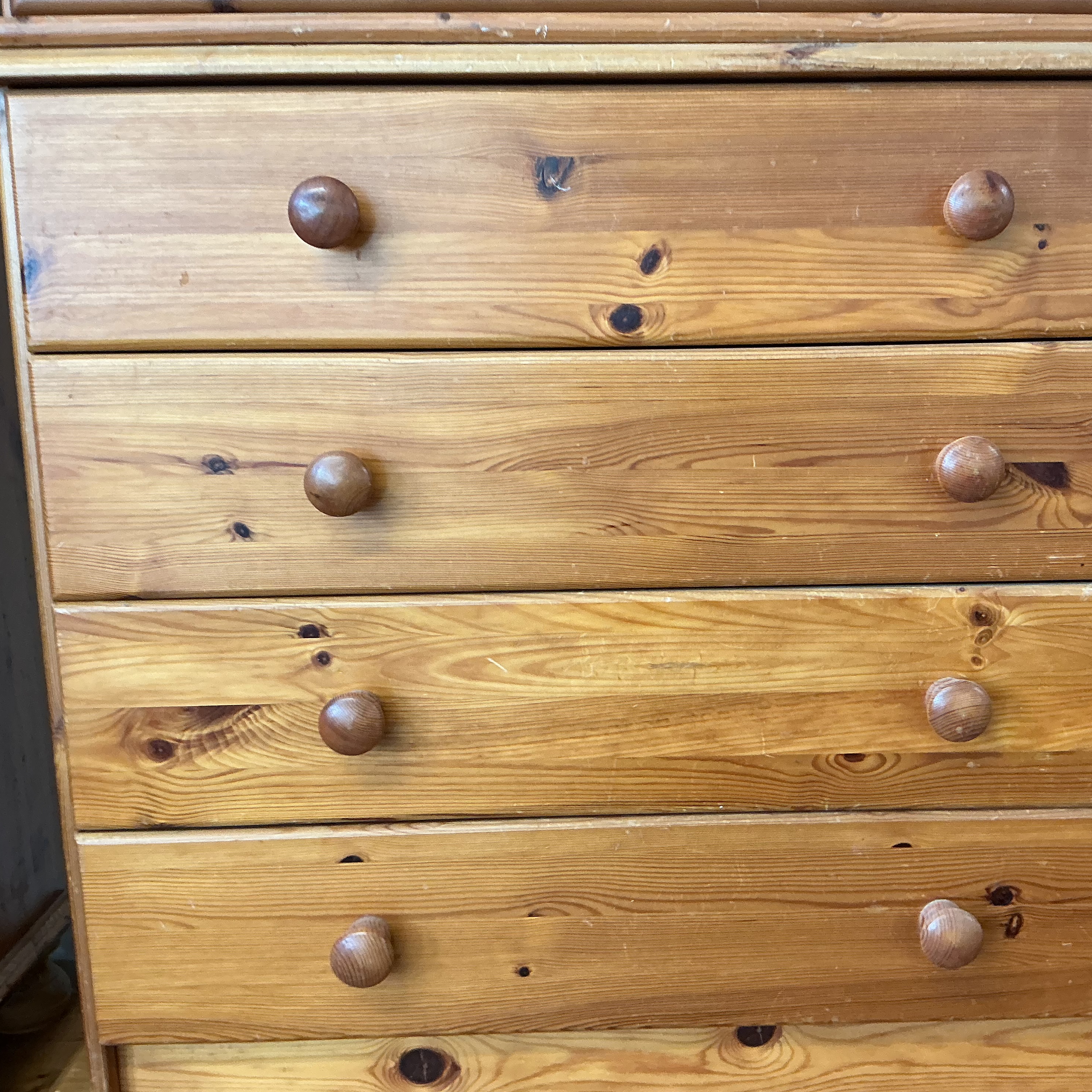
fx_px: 1249
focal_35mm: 35
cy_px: 556
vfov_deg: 47.2
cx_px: 642
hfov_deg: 47.0
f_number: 1.8
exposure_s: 1/50
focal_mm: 3
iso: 64
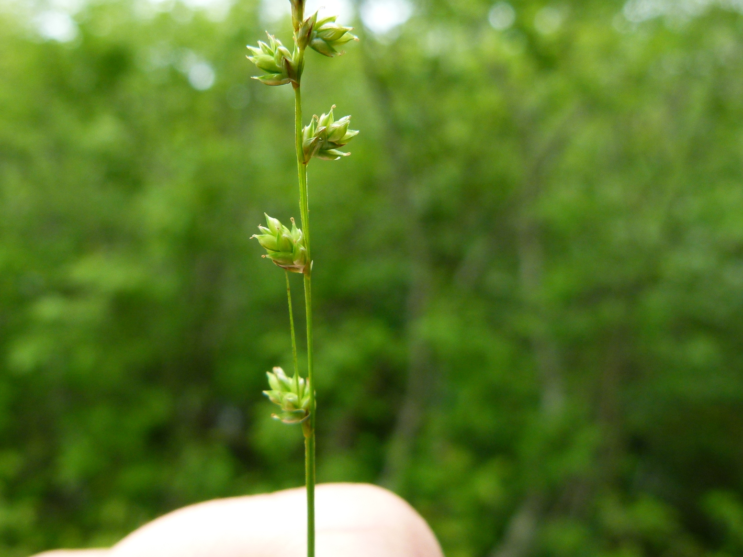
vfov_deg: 42.6
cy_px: 204
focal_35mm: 33
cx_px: 299
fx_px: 708
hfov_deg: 55.0
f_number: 3.2
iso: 100
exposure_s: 1/125
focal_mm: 4.5
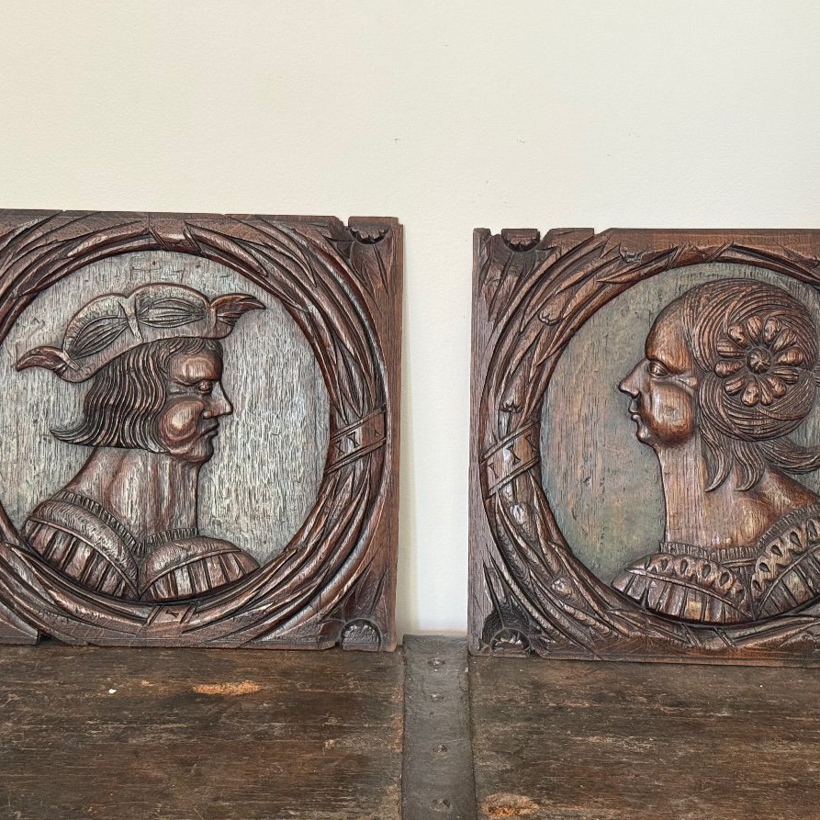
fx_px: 1528
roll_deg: -2.1
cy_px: 409
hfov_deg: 30.0
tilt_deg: -13.1
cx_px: 436
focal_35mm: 57
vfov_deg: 30.0
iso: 200
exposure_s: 1/60
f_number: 1.78
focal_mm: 6.76
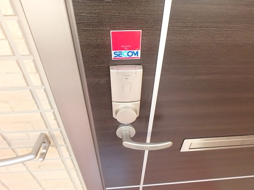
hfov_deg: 79.0
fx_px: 154
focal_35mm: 21
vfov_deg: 63.4
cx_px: 127
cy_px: 95
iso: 800
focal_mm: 3.7
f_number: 3.5
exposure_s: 1/160
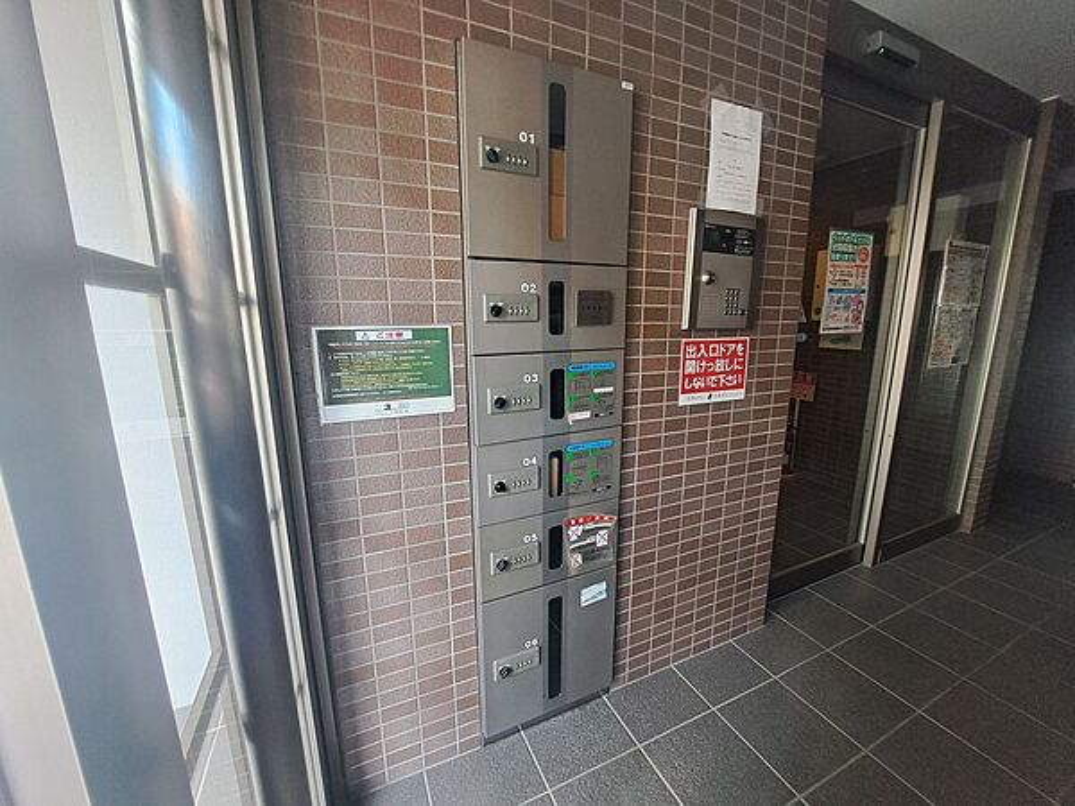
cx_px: 538
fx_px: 404
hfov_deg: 106.2
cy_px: 403
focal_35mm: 13
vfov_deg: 89.9
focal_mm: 1.74
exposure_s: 1/50
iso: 160
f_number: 2.2
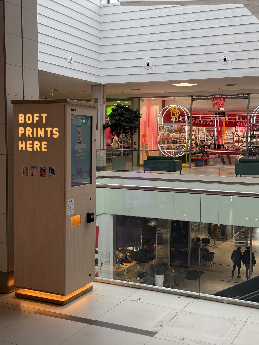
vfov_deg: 39.7
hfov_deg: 30.3
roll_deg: -0.7
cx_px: 130
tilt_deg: -3.9
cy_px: 172
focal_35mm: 48
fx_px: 479
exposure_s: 1/164
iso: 50
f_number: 1.78
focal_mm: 6.76
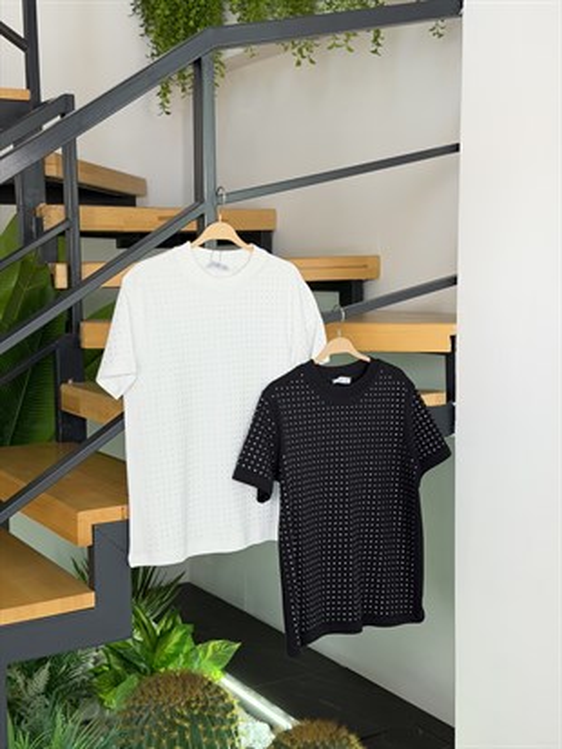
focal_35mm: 48
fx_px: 1039
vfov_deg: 39.6
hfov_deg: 30.3
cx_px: 281
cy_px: 374
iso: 50
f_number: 1.78
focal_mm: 6.76
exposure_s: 1/121
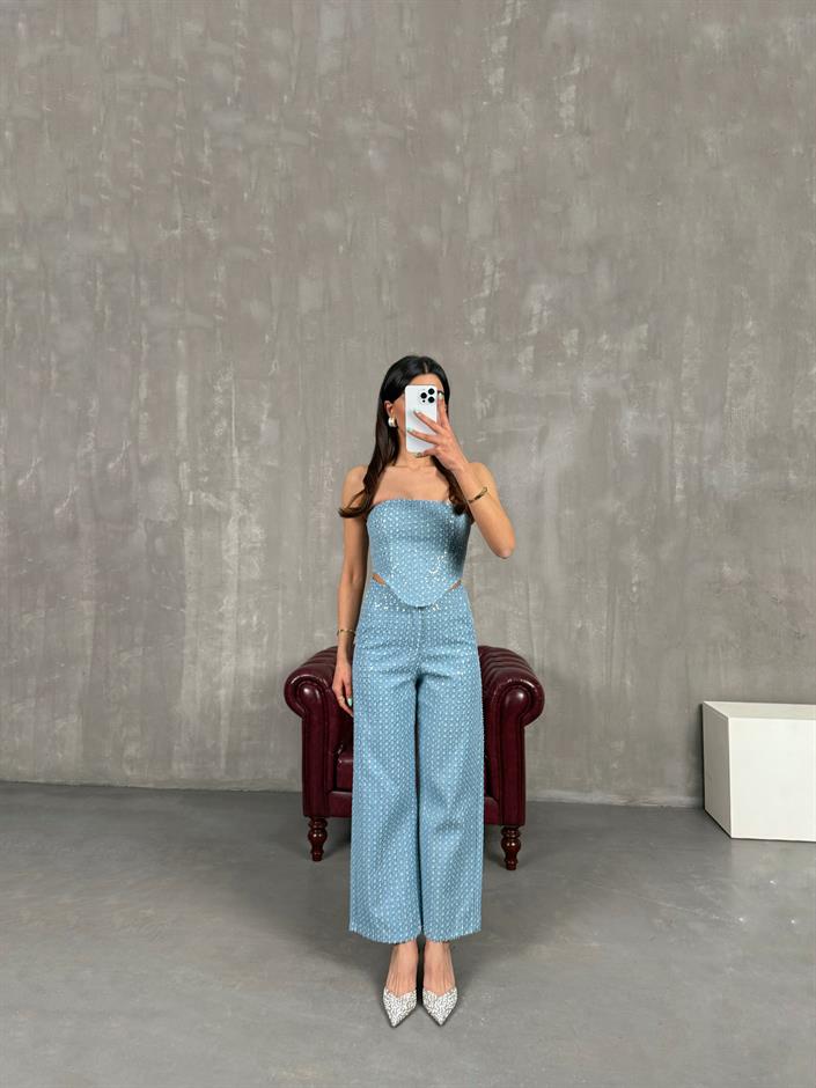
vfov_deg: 71.6
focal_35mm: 24
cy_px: 544
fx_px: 754
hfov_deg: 56.8
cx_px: 408
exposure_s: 1/121
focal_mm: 6.76
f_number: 1.78
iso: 160
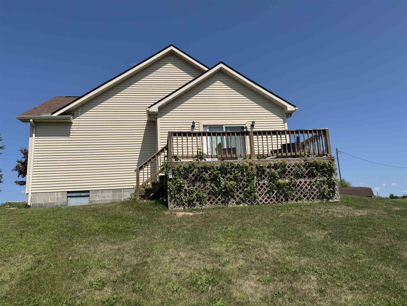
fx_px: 282
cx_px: 204
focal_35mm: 24
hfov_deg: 71.6
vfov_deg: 56.8
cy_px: 153
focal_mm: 6.76
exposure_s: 1/7092
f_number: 1.78
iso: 80
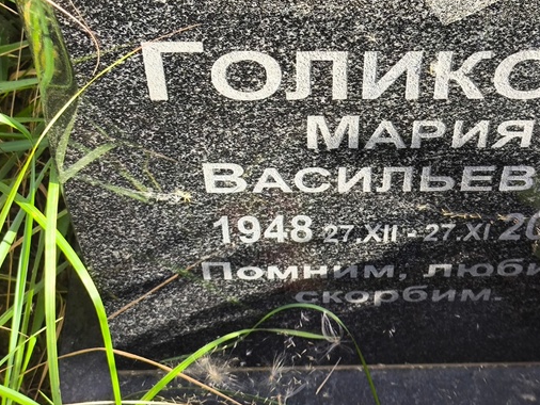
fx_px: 1233
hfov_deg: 24.5
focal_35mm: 79
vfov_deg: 18.6
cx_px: 399
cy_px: 112
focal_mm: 4.71
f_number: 1.7
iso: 50
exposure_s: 1/195
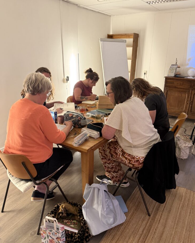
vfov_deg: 66.0
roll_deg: -1.3
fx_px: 188
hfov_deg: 54.9
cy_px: 122
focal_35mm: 26
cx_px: 99
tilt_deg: -18.8
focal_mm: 6.76
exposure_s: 1/50
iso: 400
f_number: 1.78
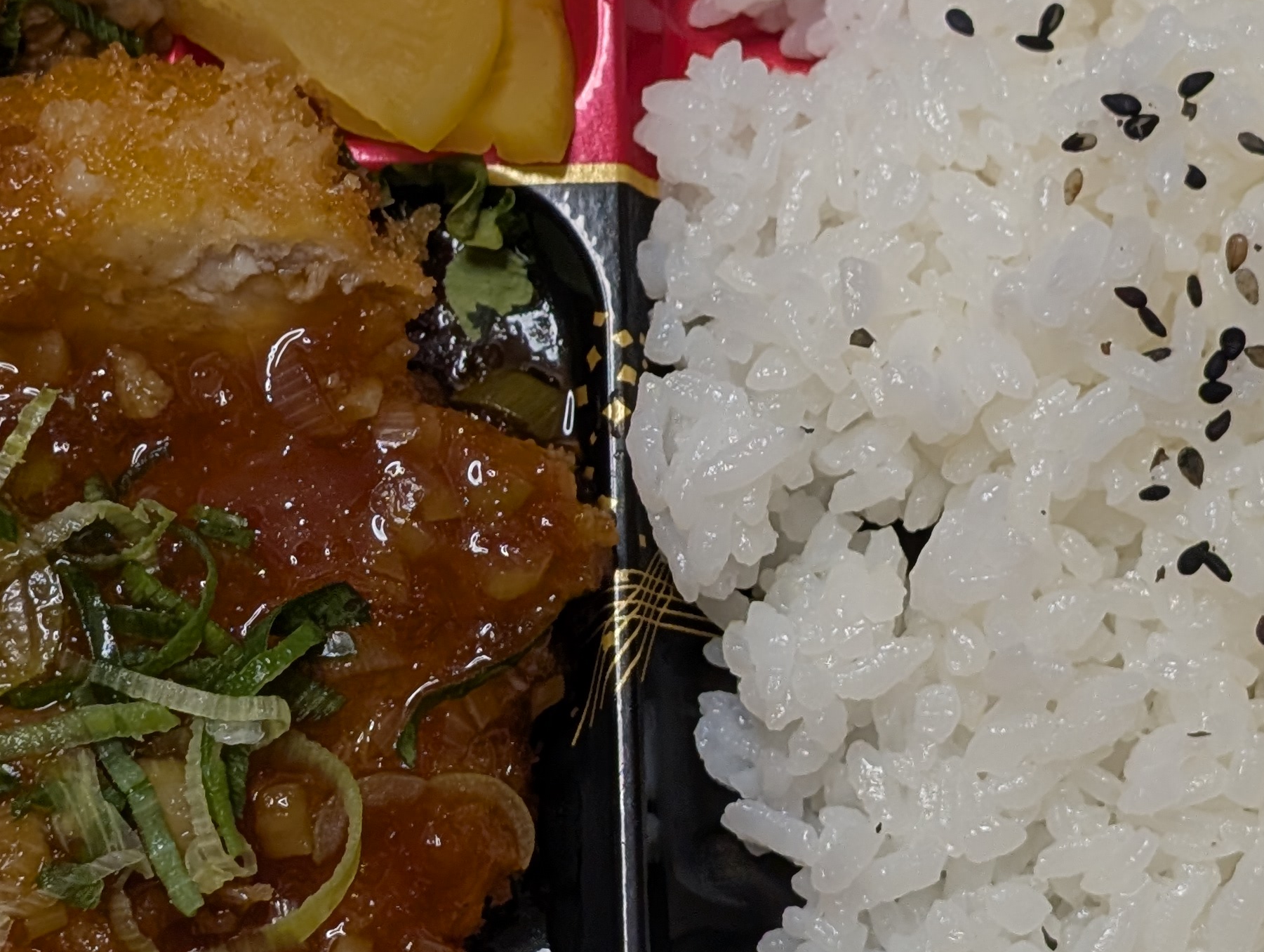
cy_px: 480
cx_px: 634
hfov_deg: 17.7
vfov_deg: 13.4
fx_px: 4059
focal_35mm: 111
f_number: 1.68
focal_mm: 6.9
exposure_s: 1/25
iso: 47
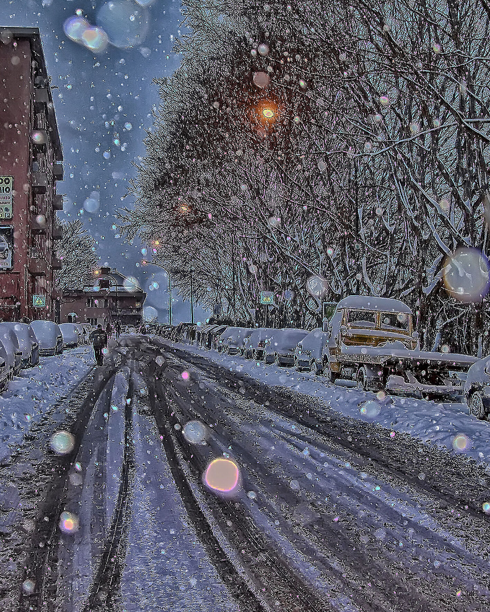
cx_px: 219
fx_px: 816
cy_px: 310
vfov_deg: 41.2
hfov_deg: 33.4
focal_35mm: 45
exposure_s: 1/30
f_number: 2.8
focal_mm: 8.9
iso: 100
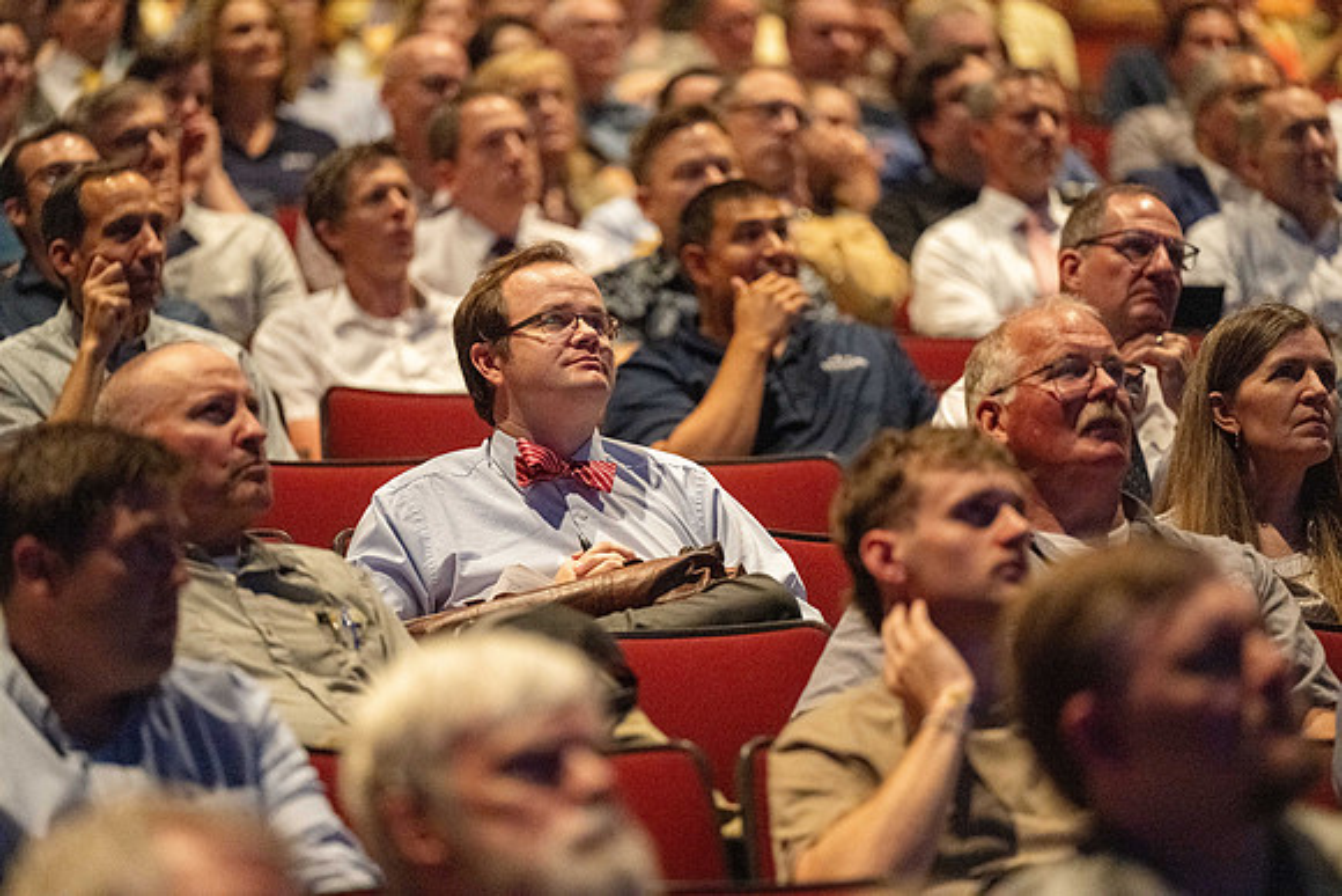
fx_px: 7457
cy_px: 448
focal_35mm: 200
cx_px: 671
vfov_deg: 6.9
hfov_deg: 10.3
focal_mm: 200
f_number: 2.8
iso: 10000
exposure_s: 1/125
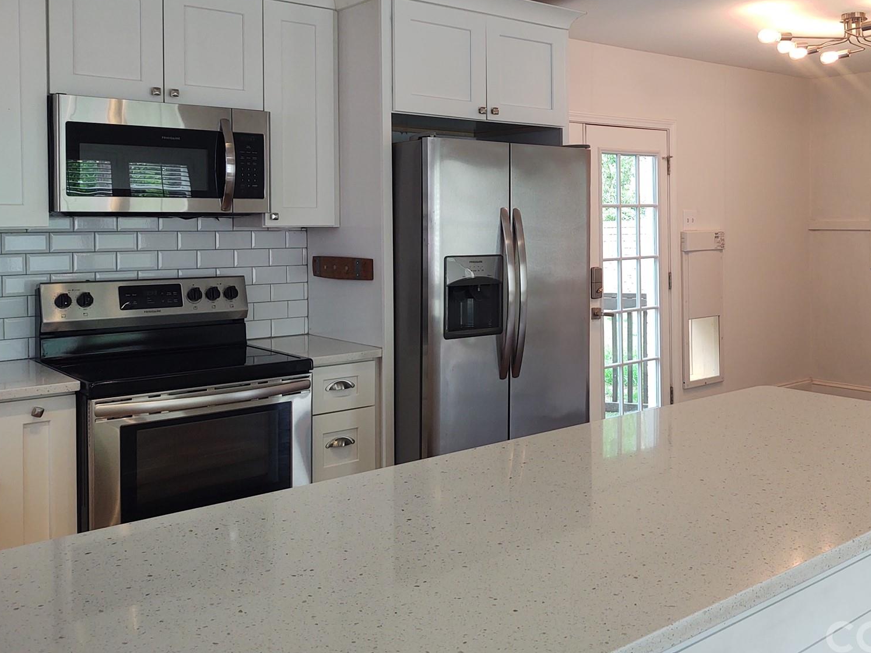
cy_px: 234
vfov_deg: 38.4
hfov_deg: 49.3
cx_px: 580
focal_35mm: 37
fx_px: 931
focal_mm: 4.75
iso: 115
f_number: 1.7
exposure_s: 1/120
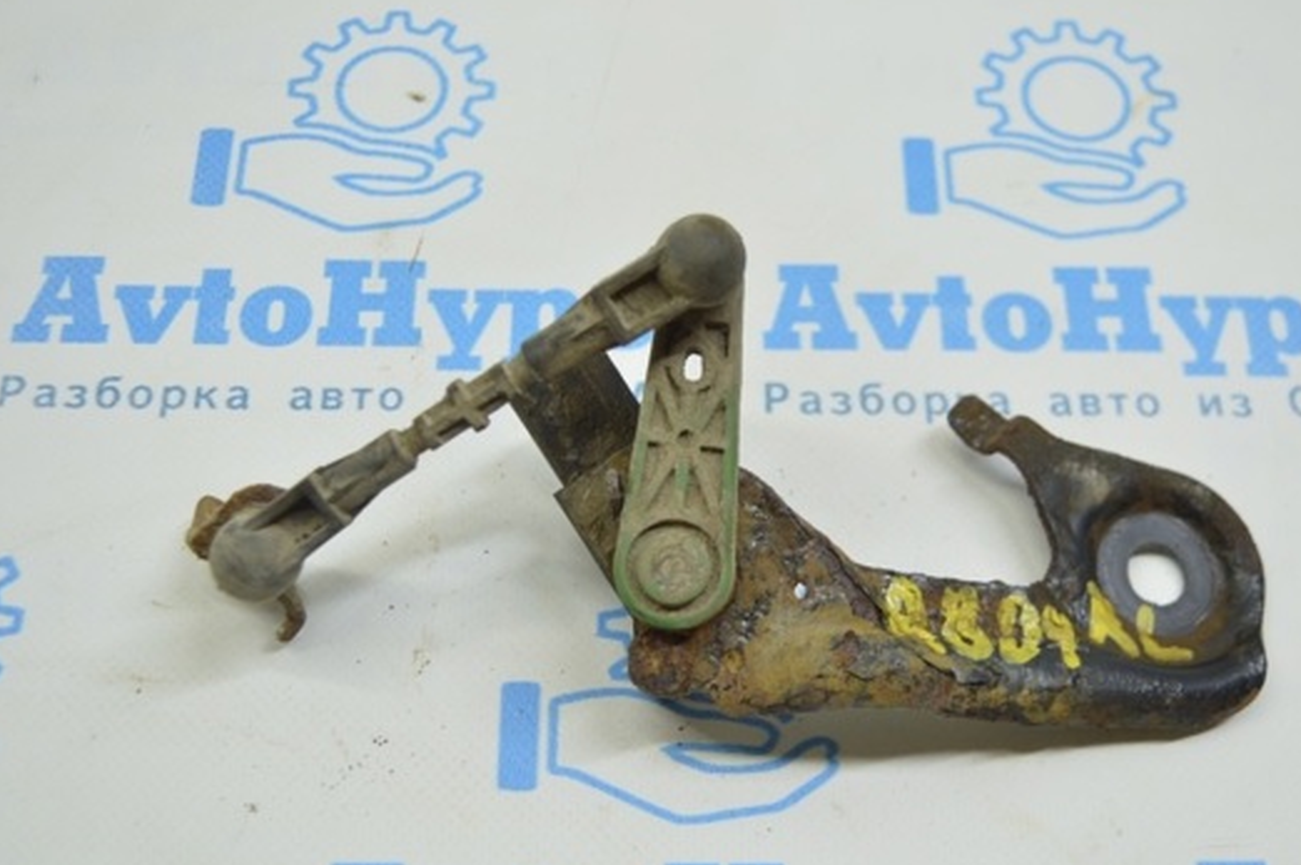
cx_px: 670
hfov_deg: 39.9
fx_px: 1791
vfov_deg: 27.1
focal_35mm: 50
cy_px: 455
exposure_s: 1/60
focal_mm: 27
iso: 400
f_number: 4
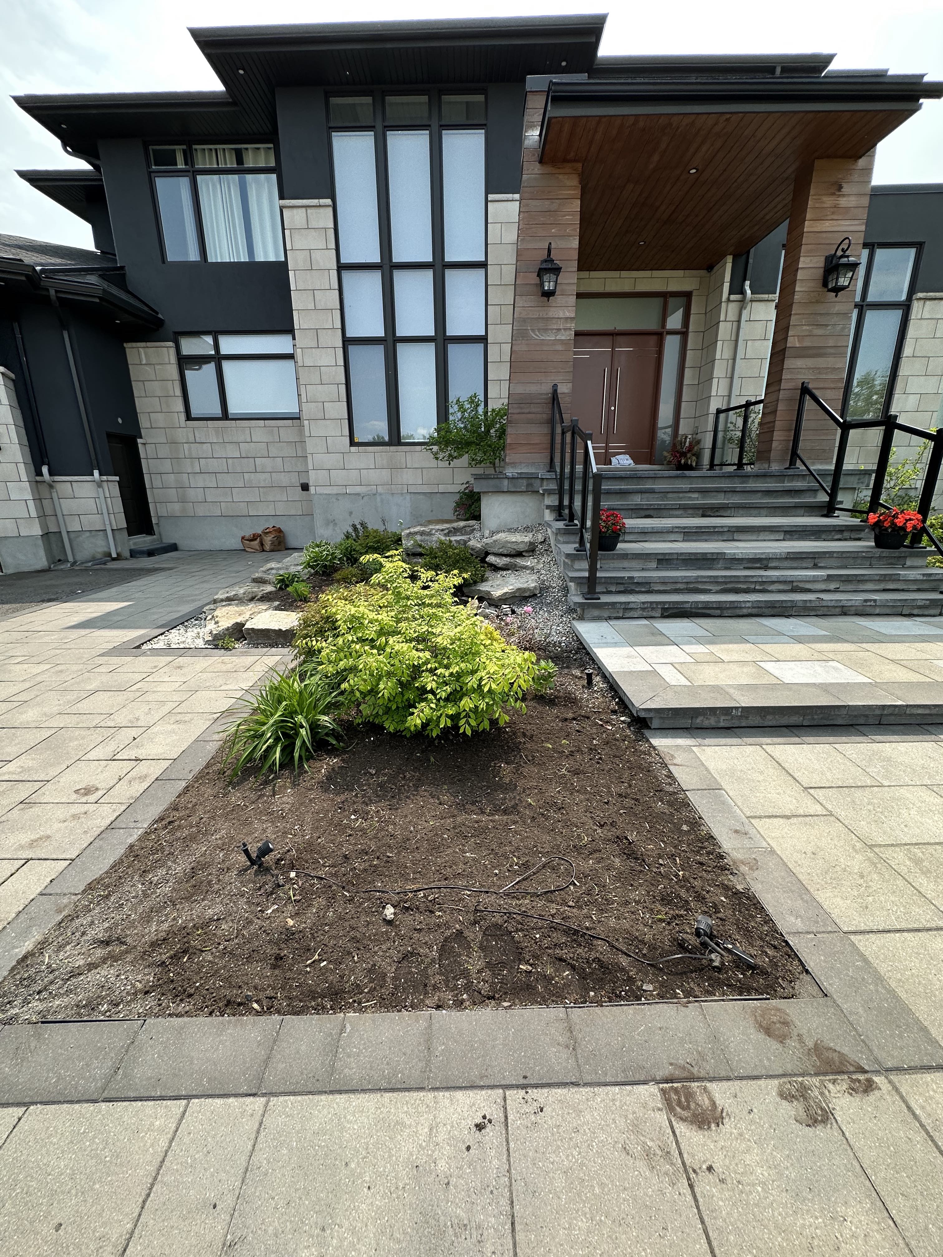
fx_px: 509
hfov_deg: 85.7
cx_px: 472
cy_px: 628
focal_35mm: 14
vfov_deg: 102.1
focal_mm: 2.22
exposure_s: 1/690
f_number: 2.2
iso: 40
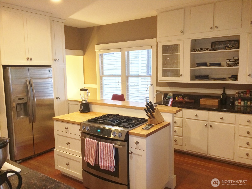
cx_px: 126
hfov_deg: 60.0
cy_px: 94
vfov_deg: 46.8
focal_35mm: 30
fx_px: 218
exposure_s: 1/30
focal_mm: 4.12
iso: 320
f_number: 2.2
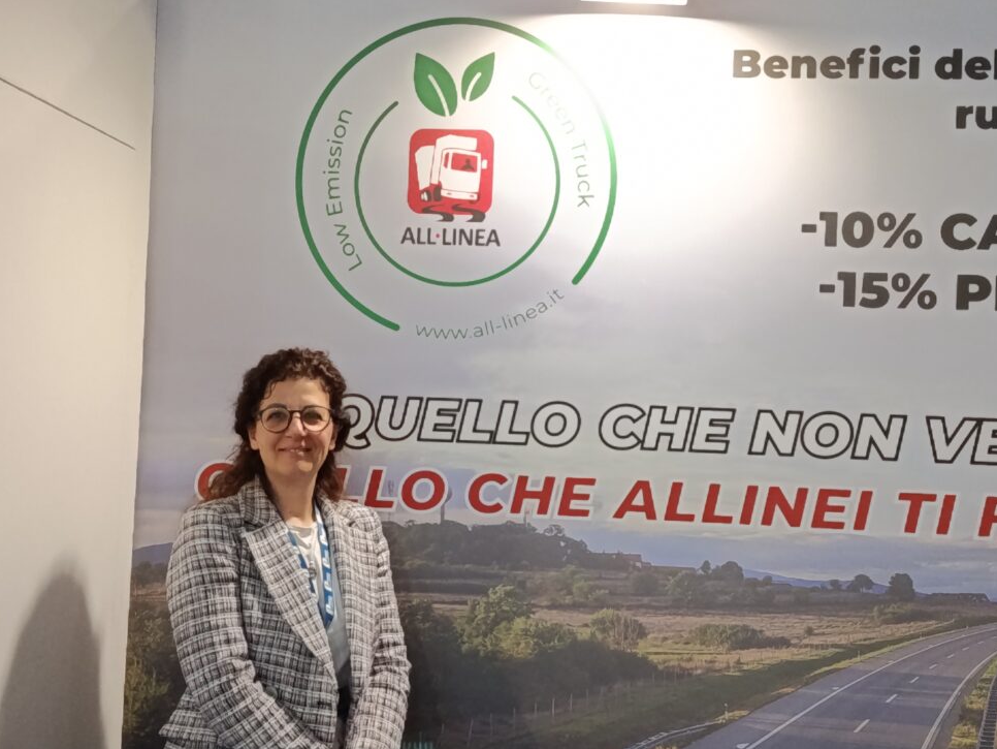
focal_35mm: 53
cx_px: 523
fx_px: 1527
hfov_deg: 36.2
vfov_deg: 27.5
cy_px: 378
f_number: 1.7
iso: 604
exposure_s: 1/100
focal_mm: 5.24
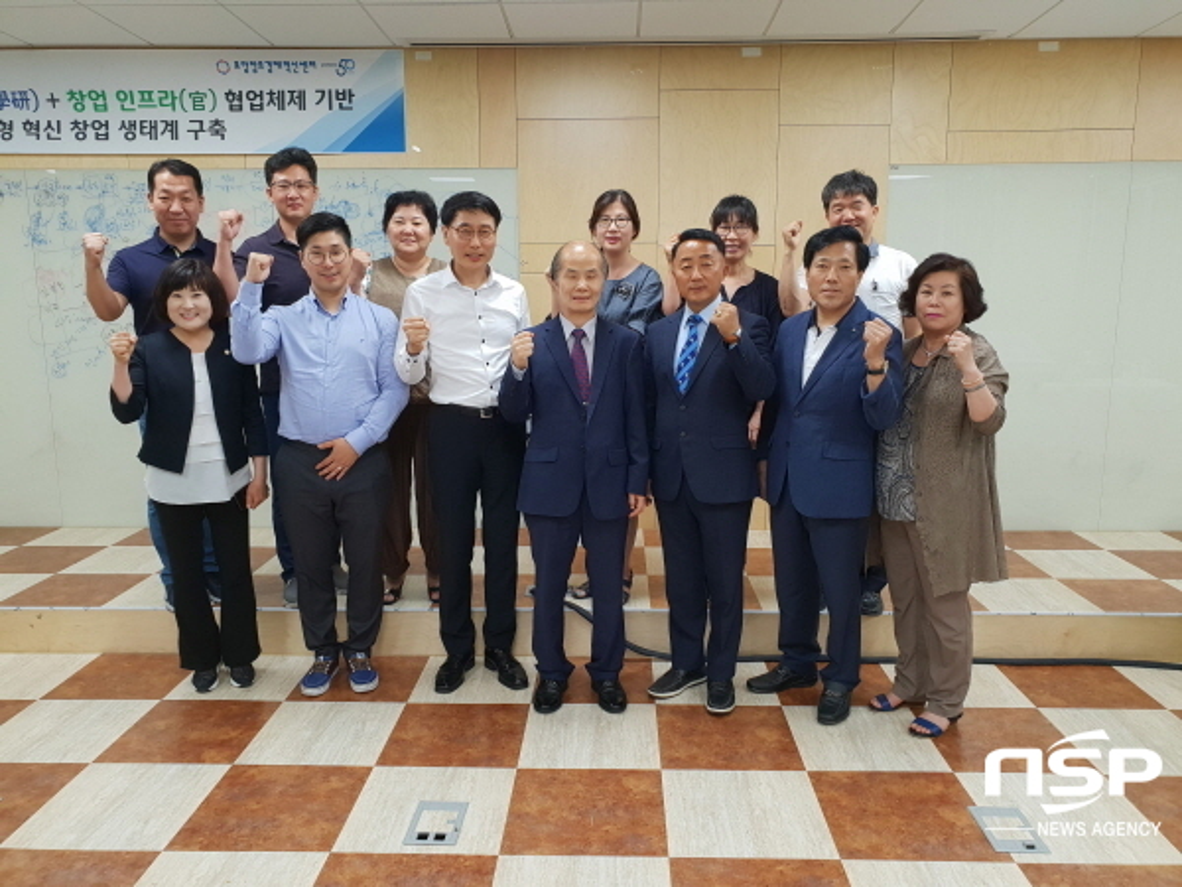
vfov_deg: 53.1
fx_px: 888
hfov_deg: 67.3
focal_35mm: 26
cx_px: 591
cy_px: 444
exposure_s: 1/60
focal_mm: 4.3
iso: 125
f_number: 2.4
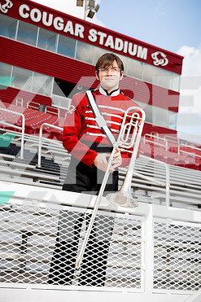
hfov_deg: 20.0
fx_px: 570
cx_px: 88
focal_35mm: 68
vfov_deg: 29.7
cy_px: 160
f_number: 5
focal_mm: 56
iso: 100
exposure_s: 1/250
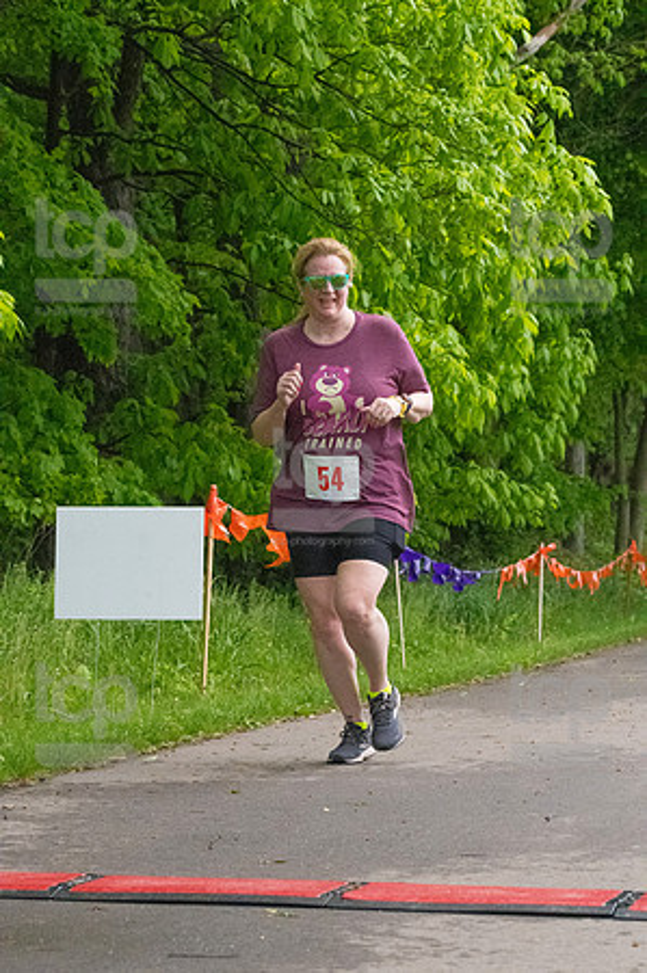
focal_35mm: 112
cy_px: 486
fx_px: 3026
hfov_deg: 12.2
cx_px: 324
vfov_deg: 18.3
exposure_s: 1/1250
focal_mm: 75
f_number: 5.6
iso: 6400
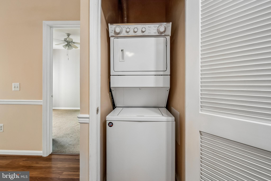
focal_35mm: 15
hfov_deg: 100.4
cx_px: 136
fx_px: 113
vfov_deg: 77.3
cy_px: 90
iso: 400
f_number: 5.6
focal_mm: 10
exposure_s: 1/50
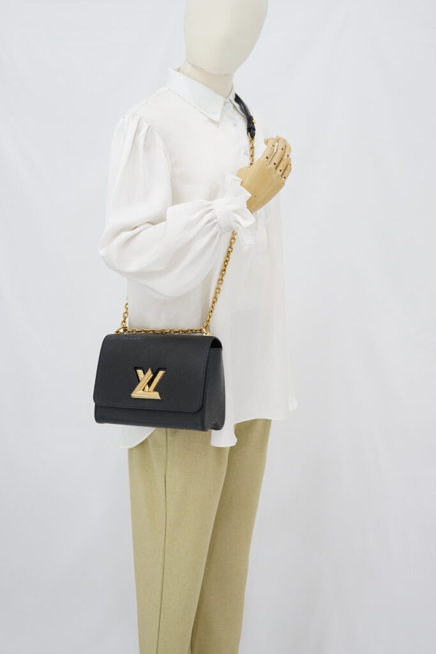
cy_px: 327
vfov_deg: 39.6
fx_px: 908
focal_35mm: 50
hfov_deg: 27.0
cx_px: 218
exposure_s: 1/10
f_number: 6.3
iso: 640
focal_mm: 50
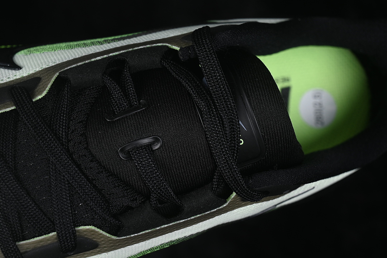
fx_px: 806
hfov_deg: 27.0
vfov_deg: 18.2
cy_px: 129
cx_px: 194
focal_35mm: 75
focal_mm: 50
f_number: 7.1
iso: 160
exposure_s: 1/80
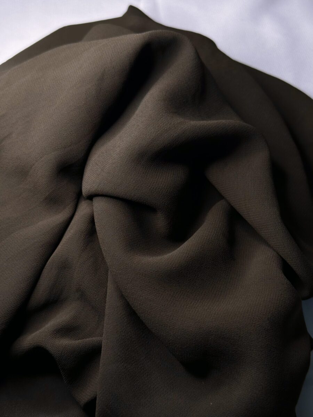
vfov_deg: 39.7
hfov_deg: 30.3
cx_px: 156
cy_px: 208
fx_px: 579
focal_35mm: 48
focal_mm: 6.86
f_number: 1.78
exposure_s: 1/60
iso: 125
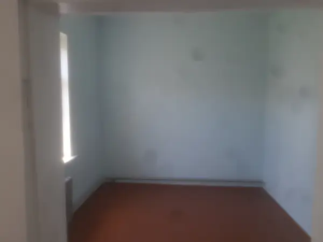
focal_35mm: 27
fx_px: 252
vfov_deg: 51.4
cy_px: 121
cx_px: 162
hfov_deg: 65.3
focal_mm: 3.93
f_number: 1.7
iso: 40
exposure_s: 1/50
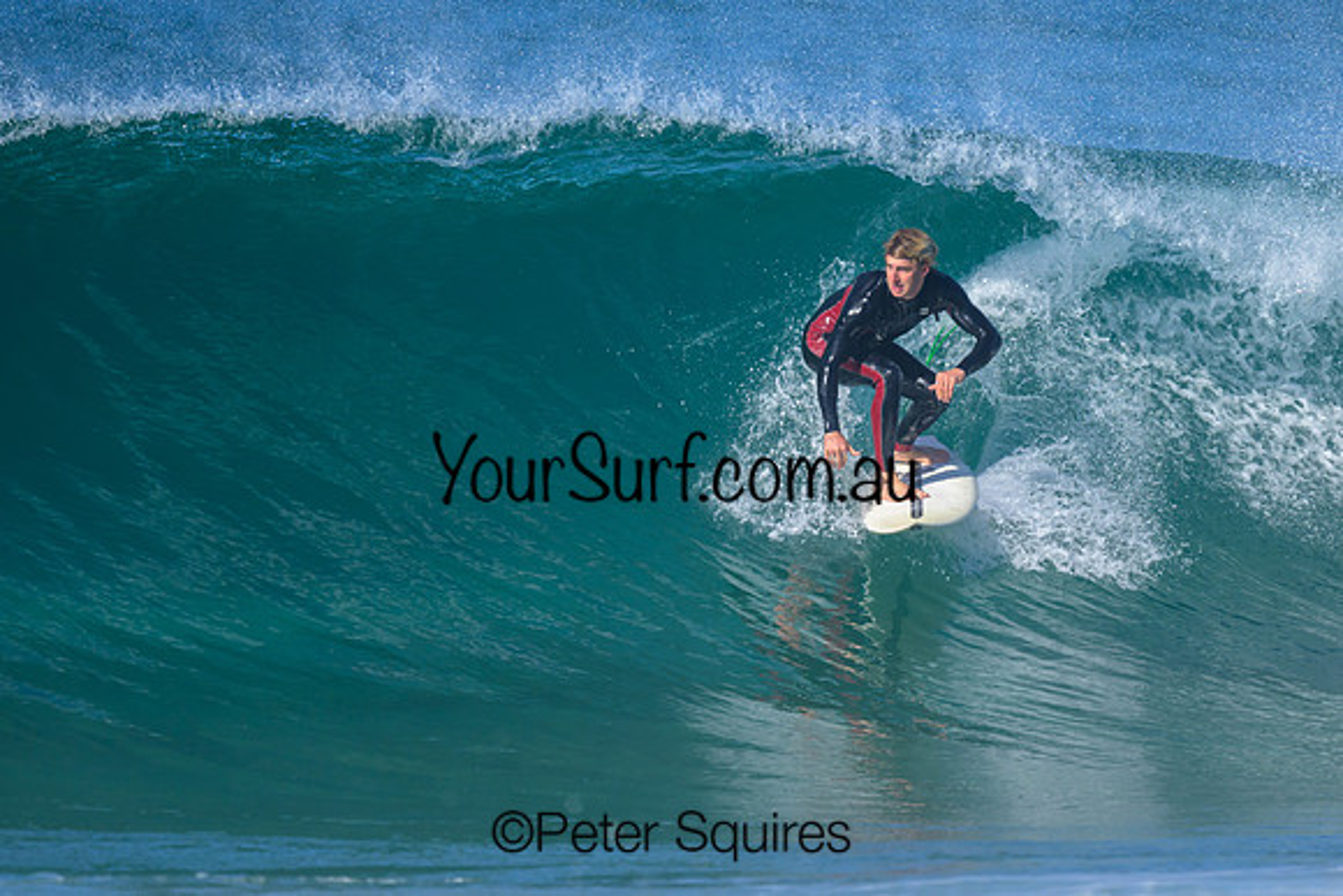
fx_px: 41042
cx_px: 923
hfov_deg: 1.9
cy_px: 399
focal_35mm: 1100
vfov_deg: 1.3
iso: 320
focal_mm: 800
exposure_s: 1/2000
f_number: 6.3
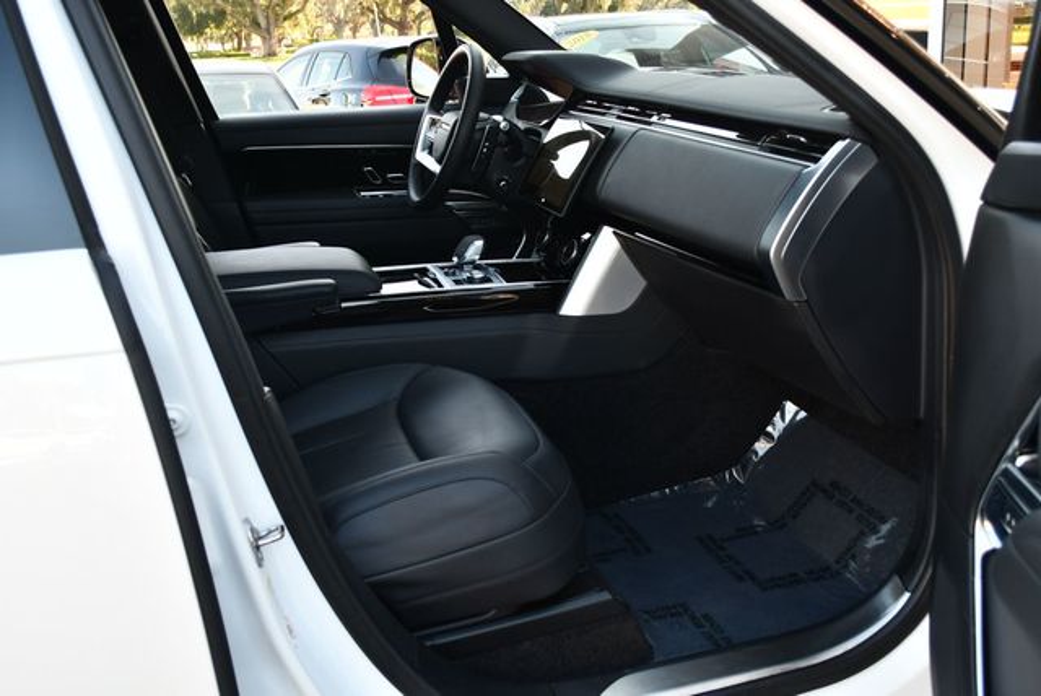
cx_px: 520
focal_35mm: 36
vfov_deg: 36.9
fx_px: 1042
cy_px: 348
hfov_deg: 53.1
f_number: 3.5
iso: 400
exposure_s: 1/250
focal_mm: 18
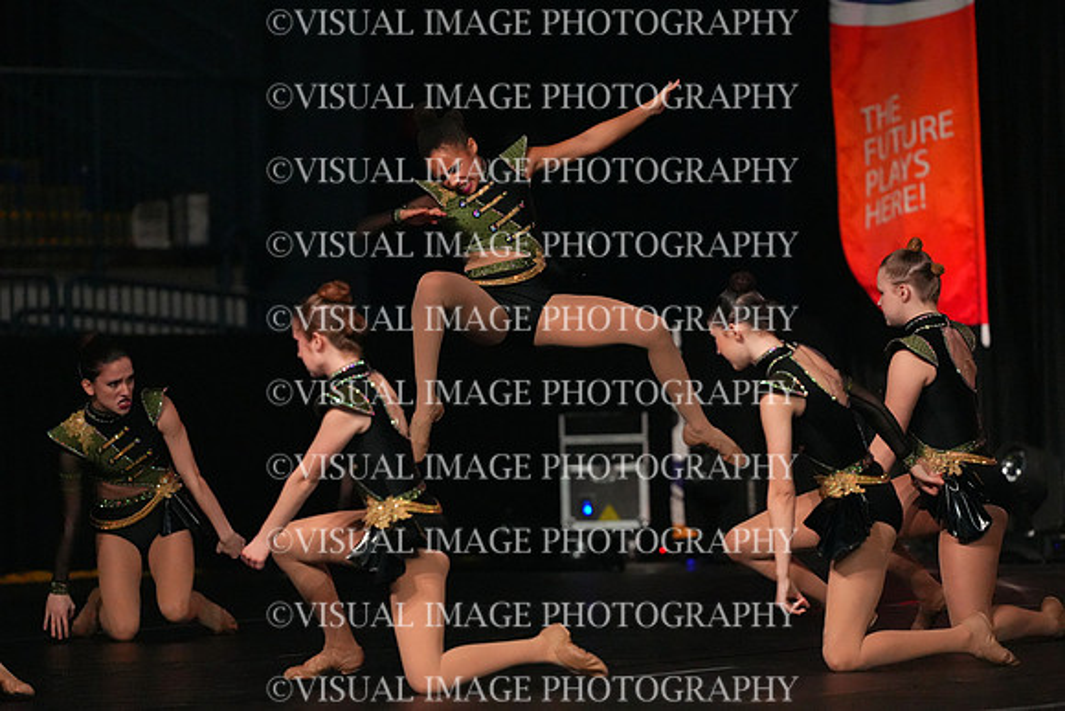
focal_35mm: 300
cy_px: 356
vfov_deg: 4.6
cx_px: 532
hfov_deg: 6.9
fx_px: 8877
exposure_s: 1/1250
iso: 16000
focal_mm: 300
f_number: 3.5
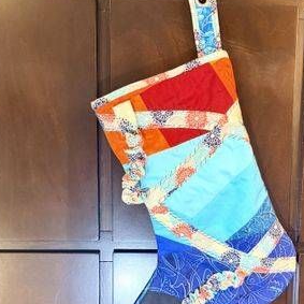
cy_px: 222
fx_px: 447
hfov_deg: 37.1
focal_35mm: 45
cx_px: 208
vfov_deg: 36.8
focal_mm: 6.76
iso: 500
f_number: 1.78
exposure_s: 1/60
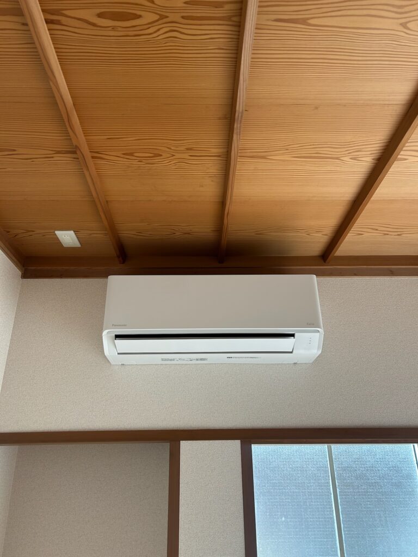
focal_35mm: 26
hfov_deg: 53.1
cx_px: 209
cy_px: 278
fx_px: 419
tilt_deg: +24.1
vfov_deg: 67.3
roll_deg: +1.4
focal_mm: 5.7
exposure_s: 1/121
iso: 64
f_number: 1.5
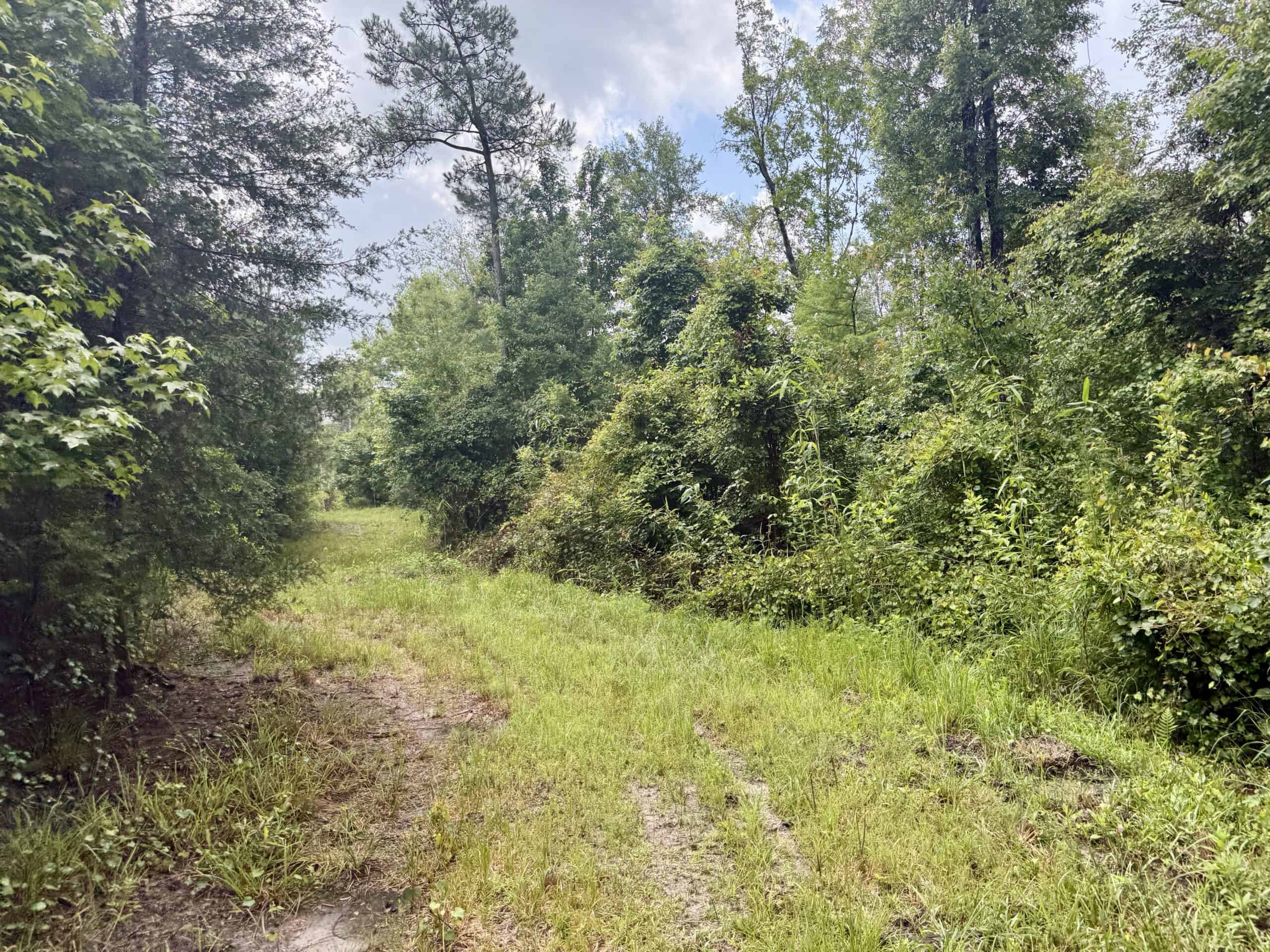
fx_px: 881
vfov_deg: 56.8
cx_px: 635
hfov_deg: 71.6
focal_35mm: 24
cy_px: 476
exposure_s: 1/1230
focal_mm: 6.76
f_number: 1.78
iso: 100
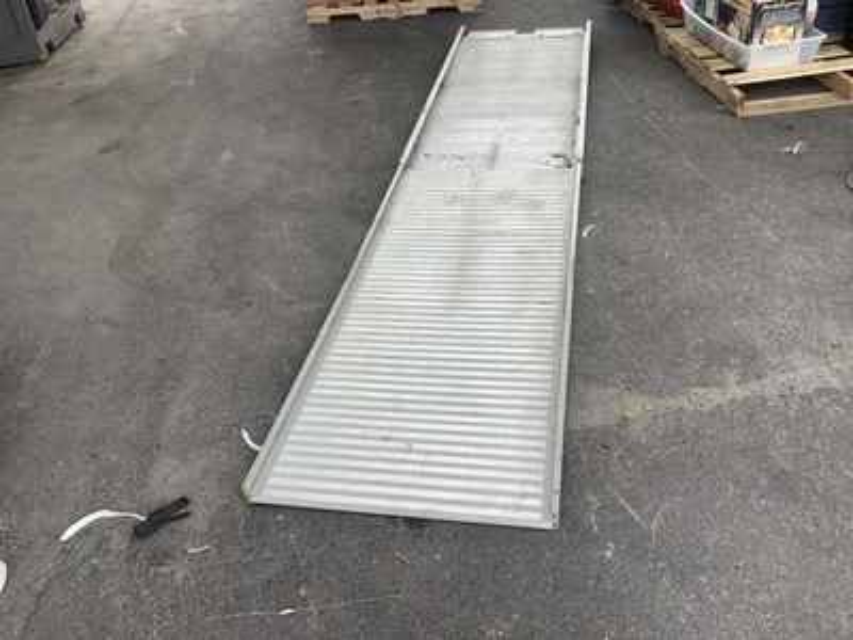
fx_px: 764
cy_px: 320
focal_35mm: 31
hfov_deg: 58.4
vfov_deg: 45.4
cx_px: 426
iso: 25
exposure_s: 1/351
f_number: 2.4
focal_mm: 3.3
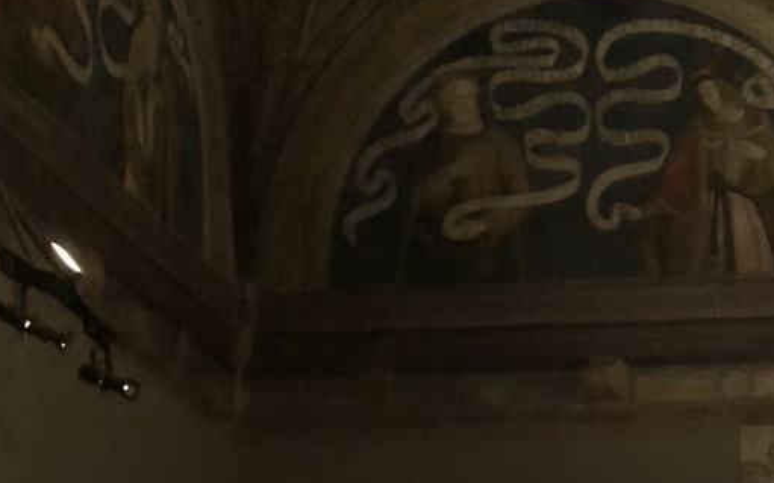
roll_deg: +1.7
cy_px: 877
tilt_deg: +2.7
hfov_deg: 20.0
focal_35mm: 93
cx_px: 1074
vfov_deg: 12.7
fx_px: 1961
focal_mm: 4
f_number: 1.8
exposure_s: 1/4
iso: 200
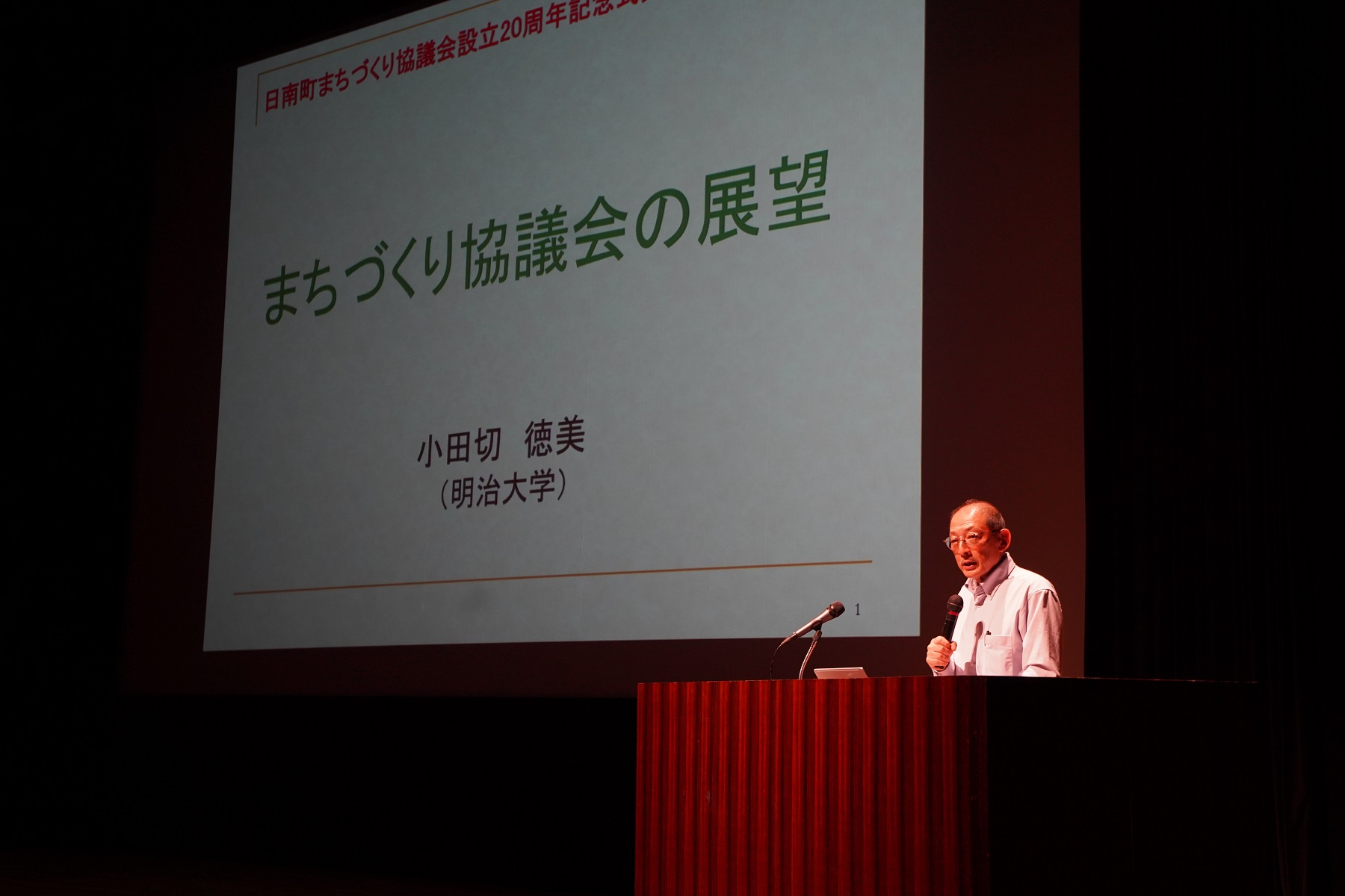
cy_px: 448
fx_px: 1868
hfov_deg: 39.6
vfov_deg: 27.0
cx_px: 672
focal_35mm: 50
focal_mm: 50
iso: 2000
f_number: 4
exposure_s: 1/160
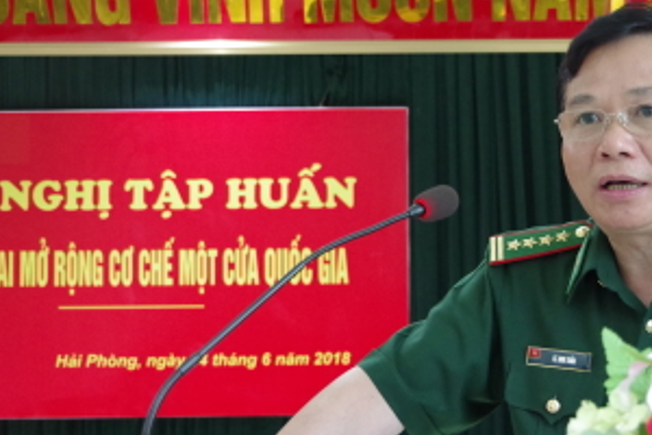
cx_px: 437
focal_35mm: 77
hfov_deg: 26.2
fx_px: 1394
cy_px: 257
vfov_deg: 17.7
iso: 1600
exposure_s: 1/40
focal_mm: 28
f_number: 4
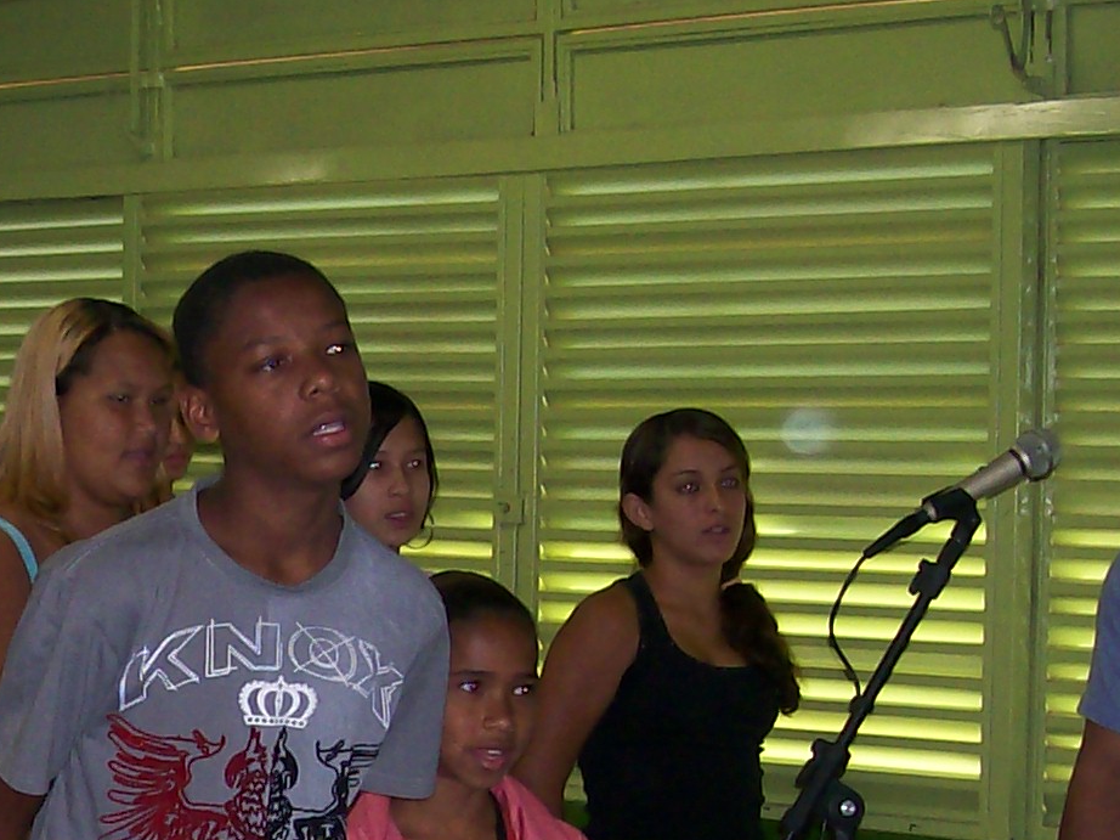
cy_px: 968
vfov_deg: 12.1
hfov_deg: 16.0
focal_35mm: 120
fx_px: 3882
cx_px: -114
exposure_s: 1/64
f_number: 2.7
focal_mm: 6
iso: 80
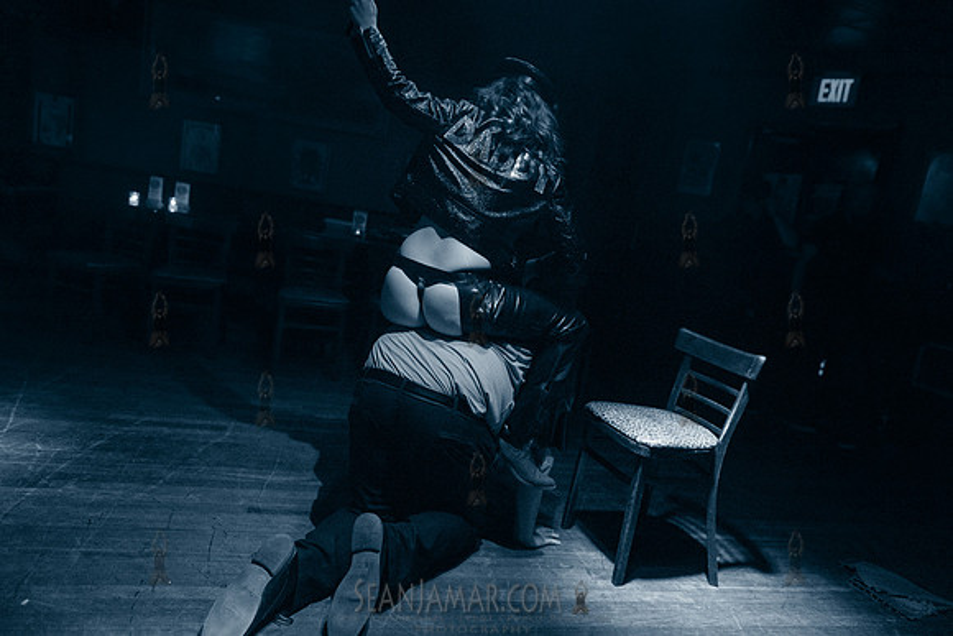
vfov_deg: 53.2
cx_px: 476
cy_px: 318
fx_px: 635
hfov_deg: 73.7
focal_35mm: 24
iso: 5000
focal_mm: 24
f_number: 2.8
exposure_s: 1/400
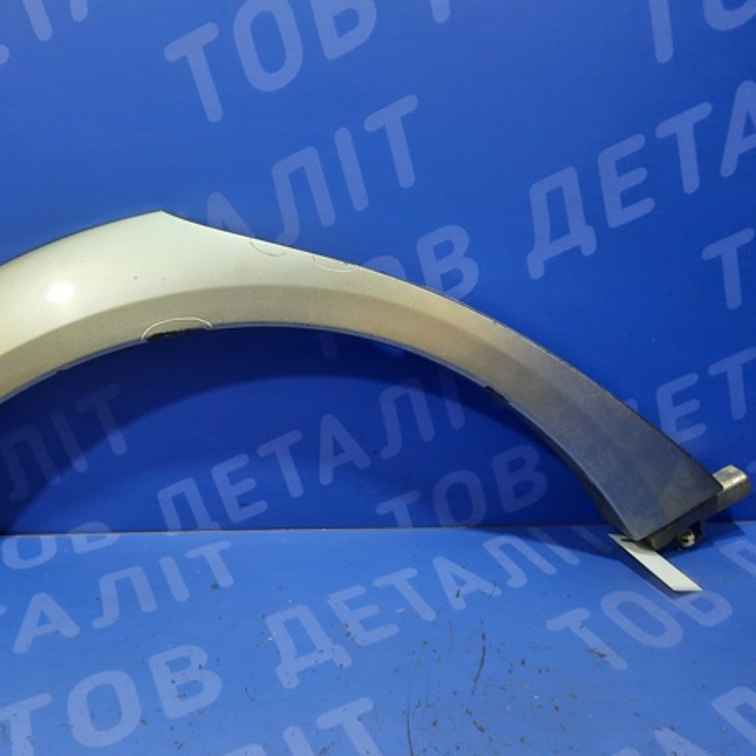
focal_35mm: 31
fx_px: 766
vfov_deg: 52.5
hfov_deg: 51.5
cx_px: 245
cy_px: 385
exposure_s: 1/33
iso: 320
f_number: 2
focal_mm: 4.6
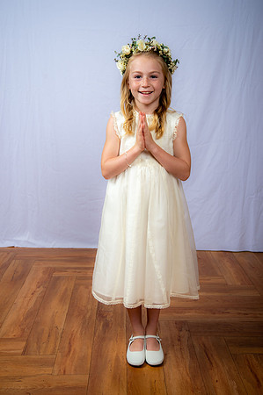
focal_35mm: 45
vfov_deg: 43.6
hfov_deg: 29.8
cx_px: 132
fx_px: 494
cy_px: 198
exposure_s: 1/160
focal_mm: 45
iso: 250
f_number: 6.3
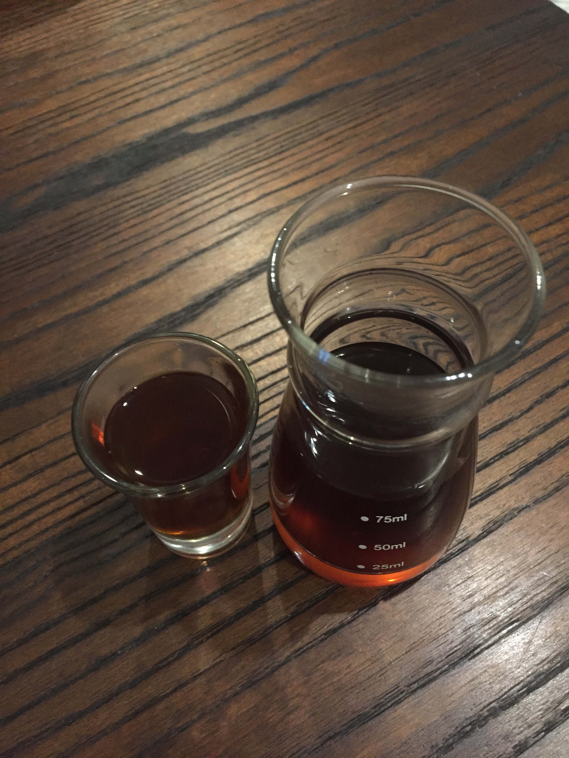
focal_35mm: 29
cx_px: 284
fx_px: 636
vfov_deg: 61.7
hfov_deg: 48.2
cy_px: 379
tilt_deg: -59.2
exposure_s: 1/17
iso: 500
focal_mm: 4.15
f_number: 2.2
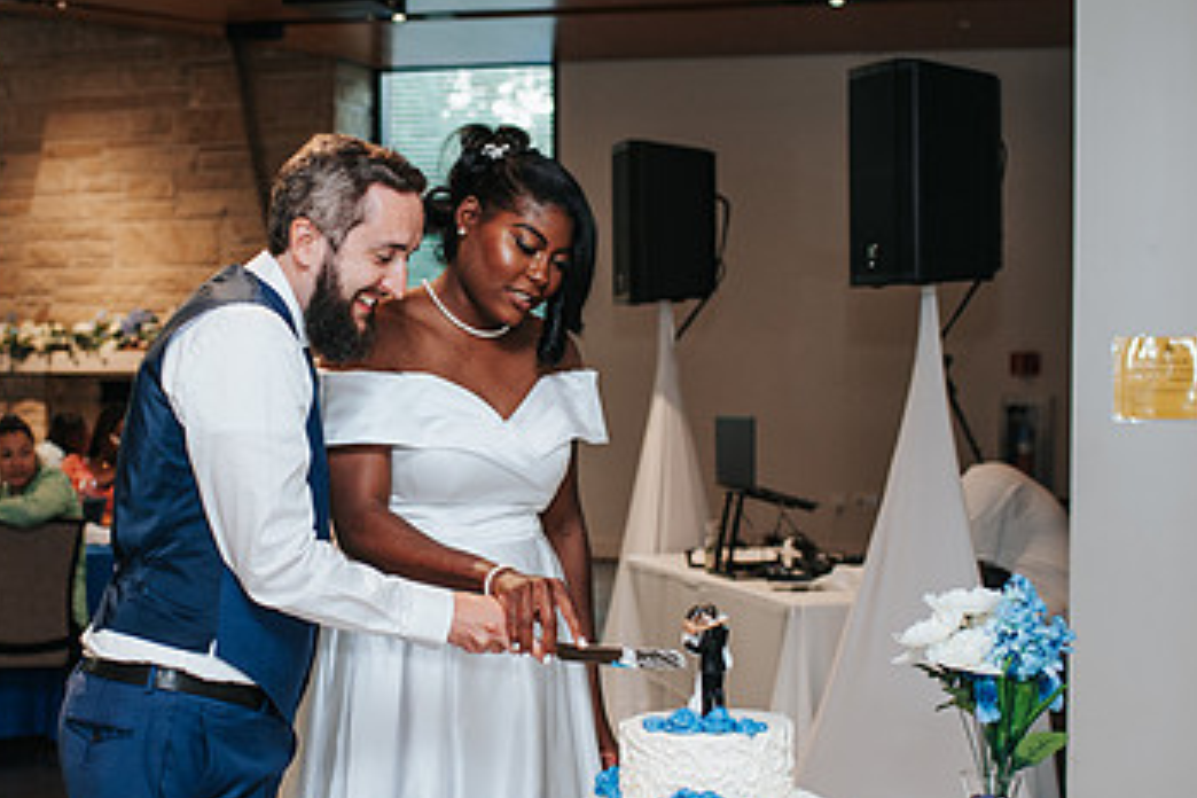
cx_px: 378
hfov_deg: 30.2
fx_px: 2194
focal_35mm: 66
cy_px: 437
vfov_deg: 20.6
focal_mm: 35
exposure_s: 1/160
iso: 560
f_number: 2.8
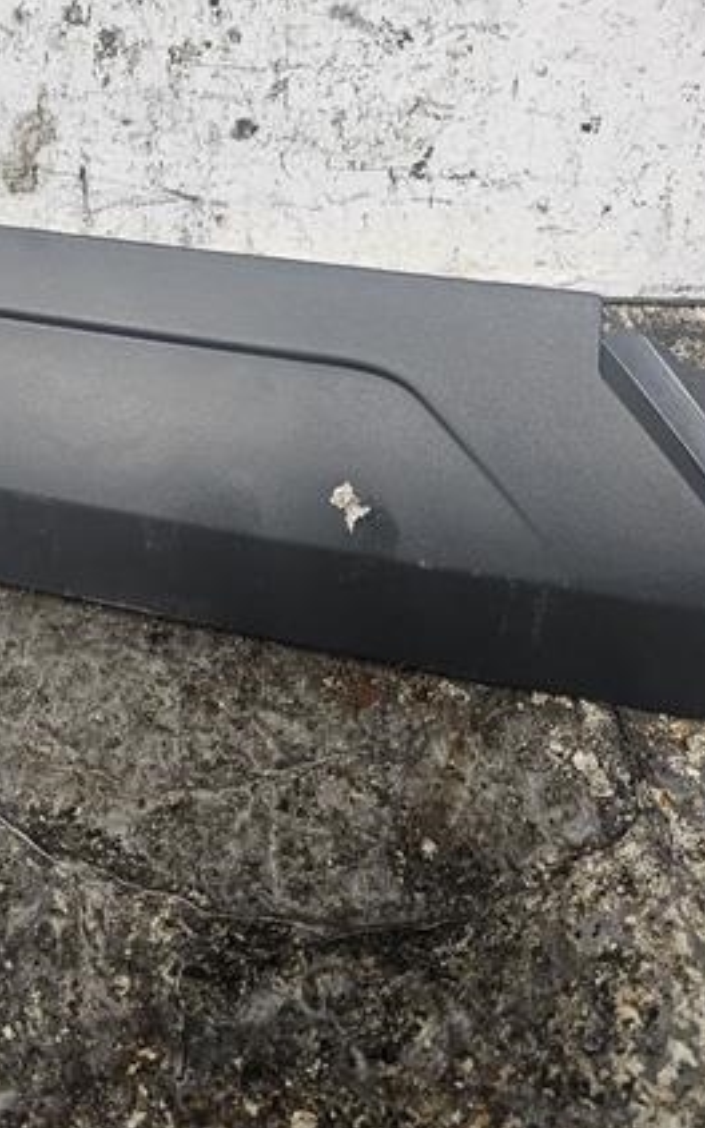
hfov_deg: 33.9
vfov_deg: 52.6
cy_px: 508
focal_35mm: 37
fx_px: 1137
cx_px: 190
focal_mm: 5.4
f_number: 1.8
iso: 500
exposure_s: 1/100
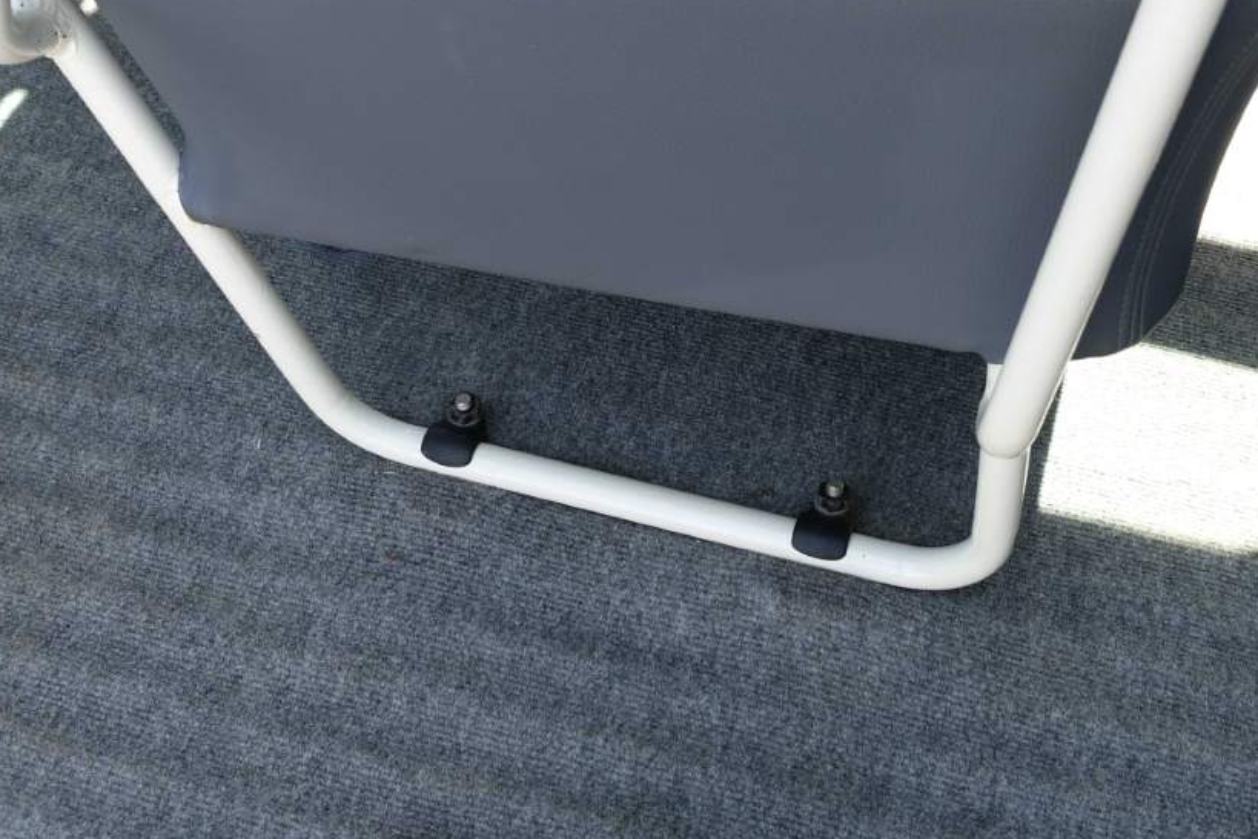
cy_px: 301
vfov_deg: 29.7
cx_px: 723
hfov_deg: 43.5
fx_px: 1572
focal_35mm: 45
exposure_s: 1/80
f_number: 4
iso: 125
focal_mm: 11.81
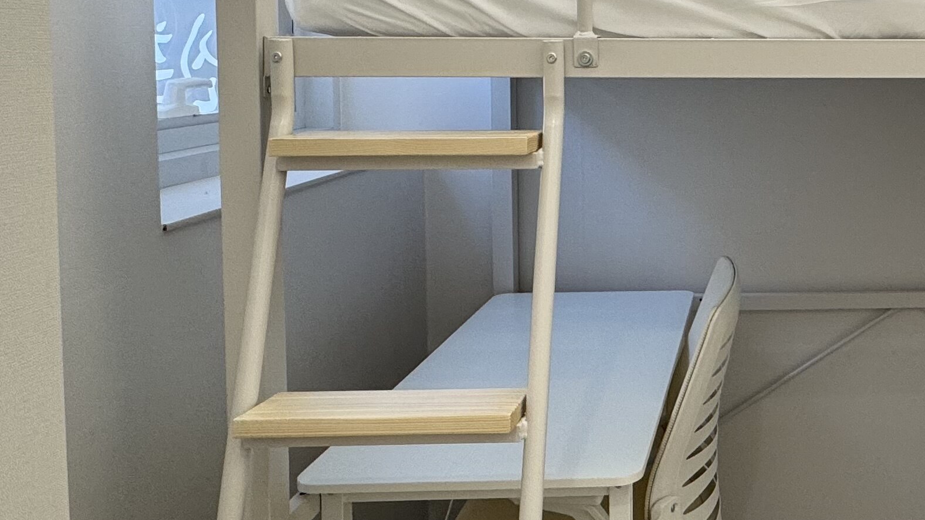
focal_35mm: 39
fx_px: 957
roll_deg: +0.3
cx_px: 826
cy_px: 92
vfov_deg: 29.6
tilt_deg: -1.9
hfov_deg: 46.7
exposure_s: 1/120
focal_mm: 2.22
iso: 125
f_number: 2.2
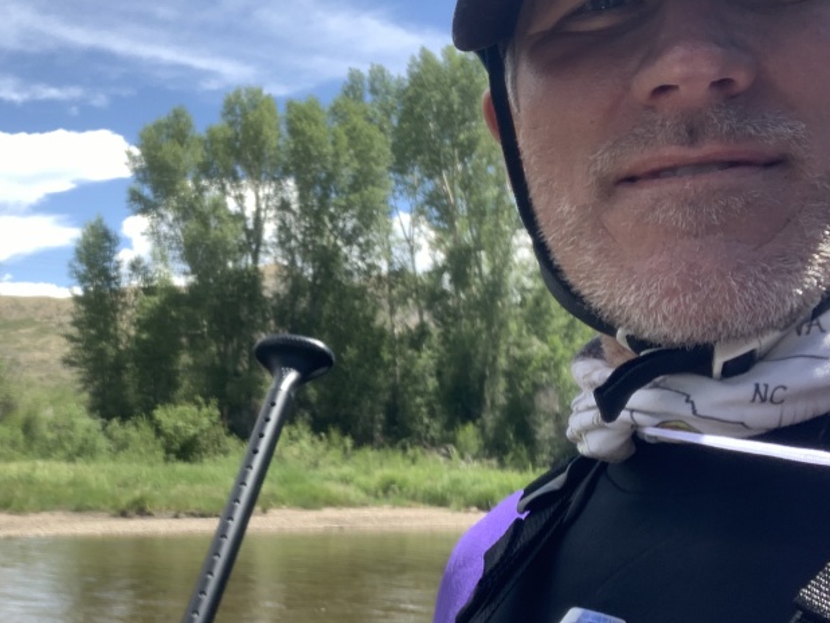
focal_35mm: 53
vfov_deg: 27.5
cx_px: 243
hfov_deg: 35.6
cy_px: 356
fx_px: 1271
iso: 16
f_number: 2.2
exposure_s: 1/169
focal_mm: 2.87
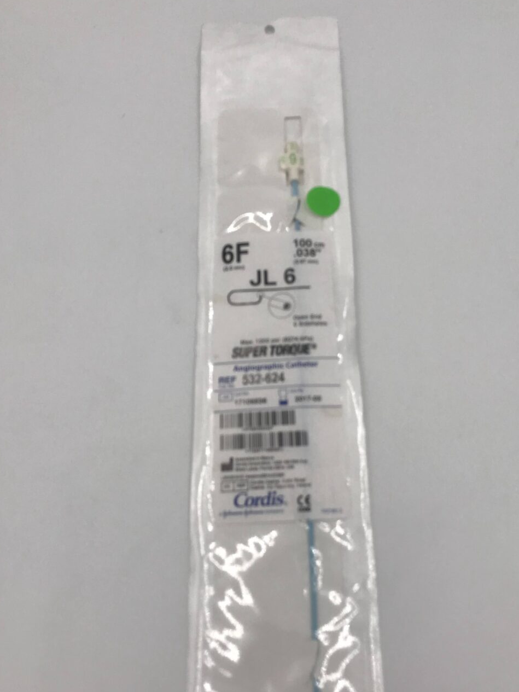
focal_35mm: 34
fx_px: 680
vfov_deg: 53.9
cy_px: 369
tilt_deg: -66.7
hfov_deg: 41.7
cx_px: 293
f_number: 1.8
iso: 20
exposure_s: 1/331
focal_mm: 3.99
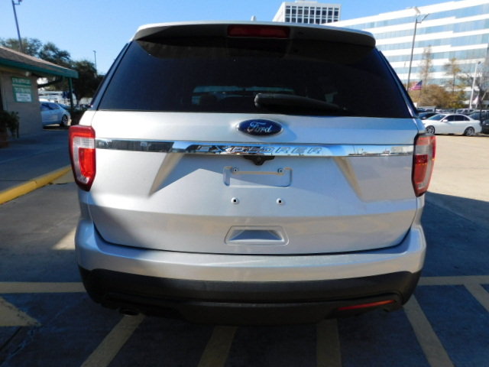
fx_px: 325
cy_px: 184
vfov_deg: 58.9
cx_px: 244
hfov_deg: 73.9
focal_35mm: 23
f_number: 3
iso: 125
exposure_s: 1/1250
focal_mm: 4
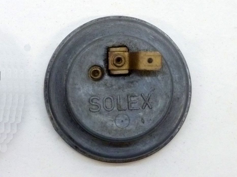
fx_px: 568
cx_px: 118
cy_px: 88
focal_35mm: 83
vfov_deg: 17.8
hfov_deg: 23.6
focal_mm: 13.7
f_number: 4.2
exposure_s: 1/15
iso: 400
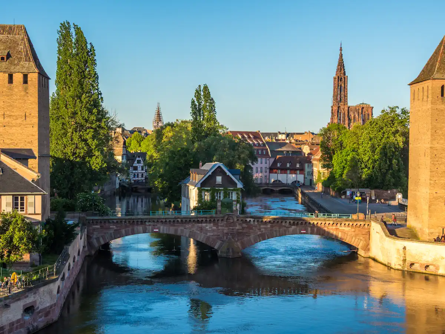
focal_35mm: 58
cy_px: 167
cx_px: 222
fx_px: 746
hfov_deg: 33.2
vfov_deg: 25.2
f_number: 8
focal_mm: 29
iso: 64
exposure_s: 1/100
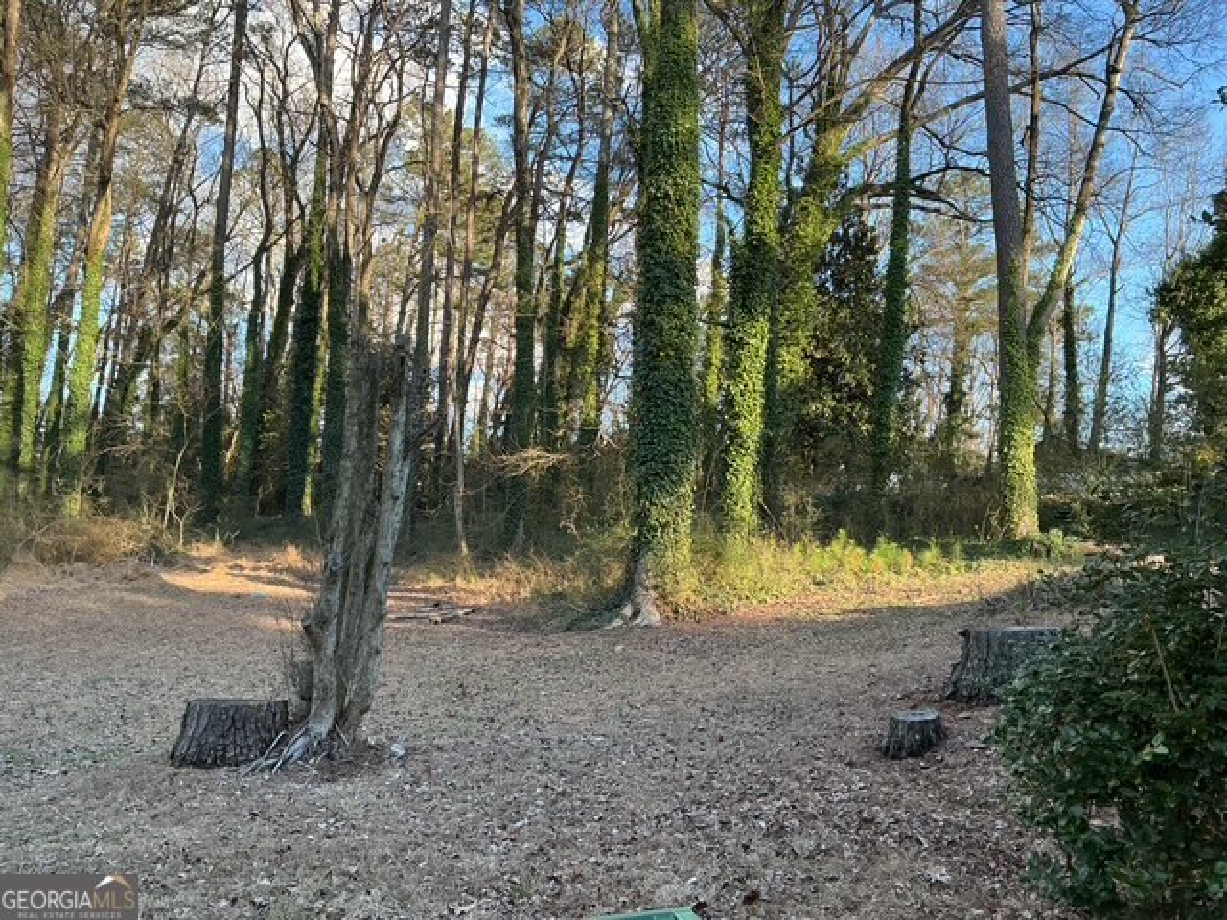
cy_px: 460
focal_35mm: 29
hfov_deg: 61.7
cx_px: 614
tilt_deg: +4.1
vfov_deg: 48.2
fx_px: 1028
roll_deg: -2.3
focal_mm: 3
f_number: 1.8
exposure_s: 1/132
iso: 16
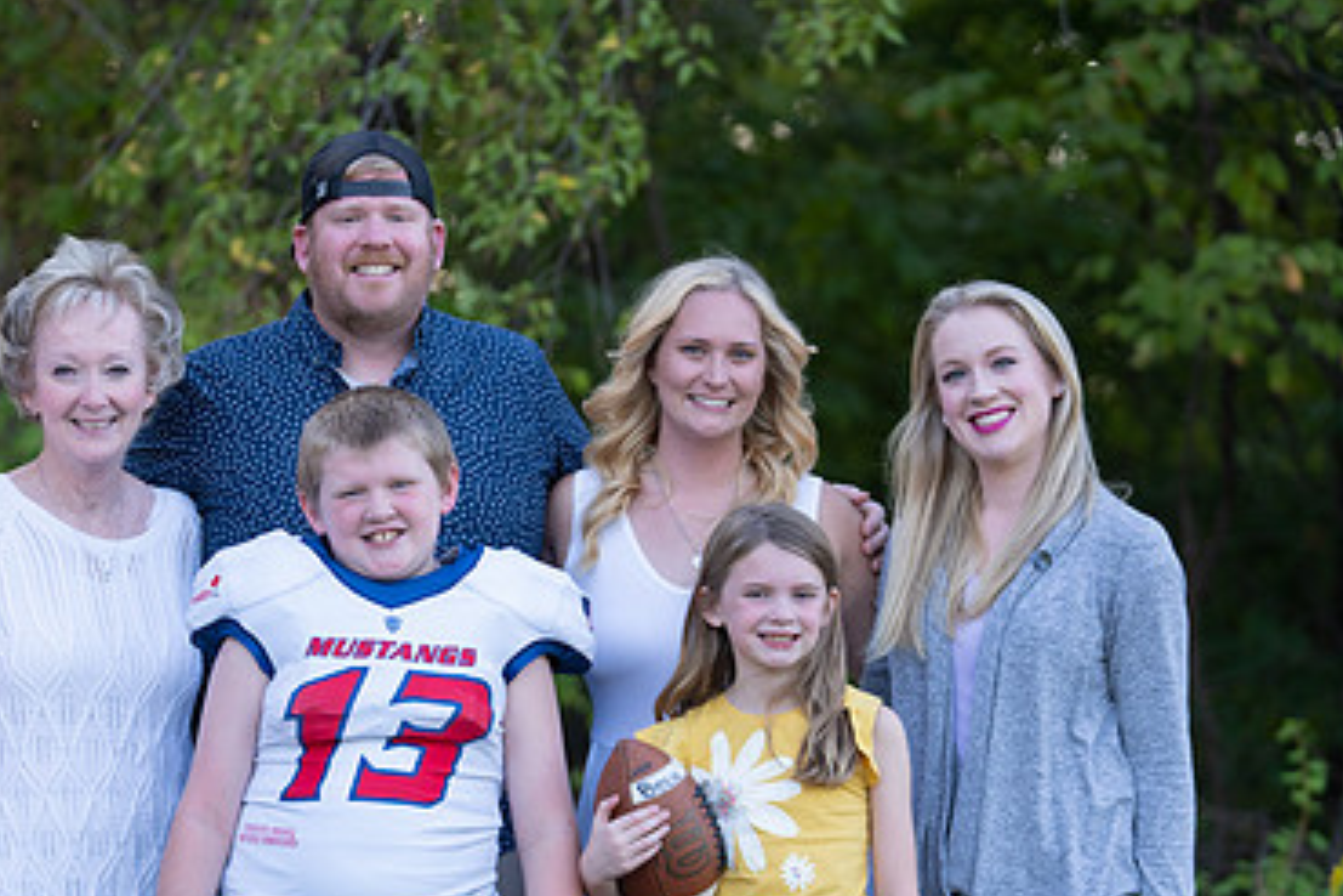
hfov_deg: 13.1
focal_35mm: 157
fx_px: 5857
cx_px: 400
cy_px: 632
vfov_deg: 8.7
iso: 250
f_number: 2.8
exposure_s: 1/320
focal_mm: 100
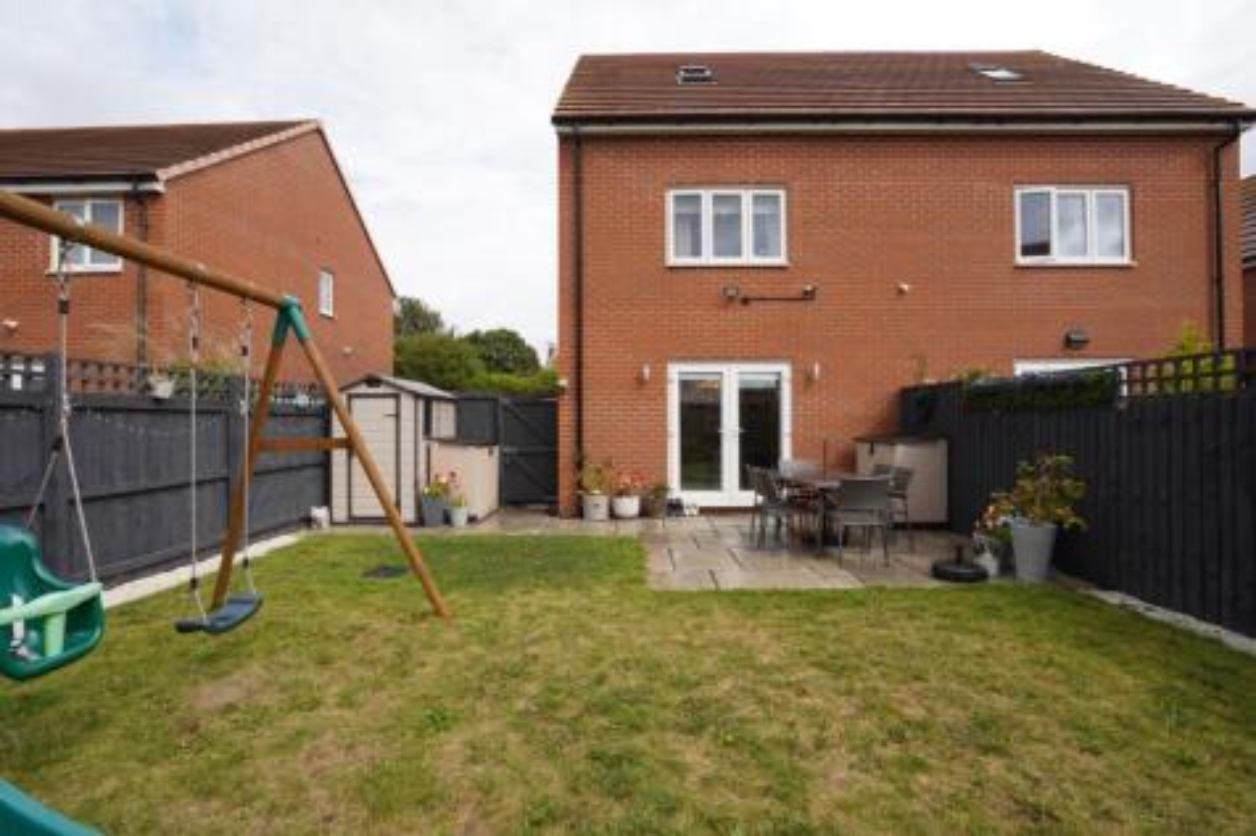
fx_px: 558
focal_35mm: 16
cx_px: 628
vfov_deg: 73.7
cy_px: 418
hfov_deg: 96.8
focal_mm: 16
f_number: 14
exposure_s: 1/160
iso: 400
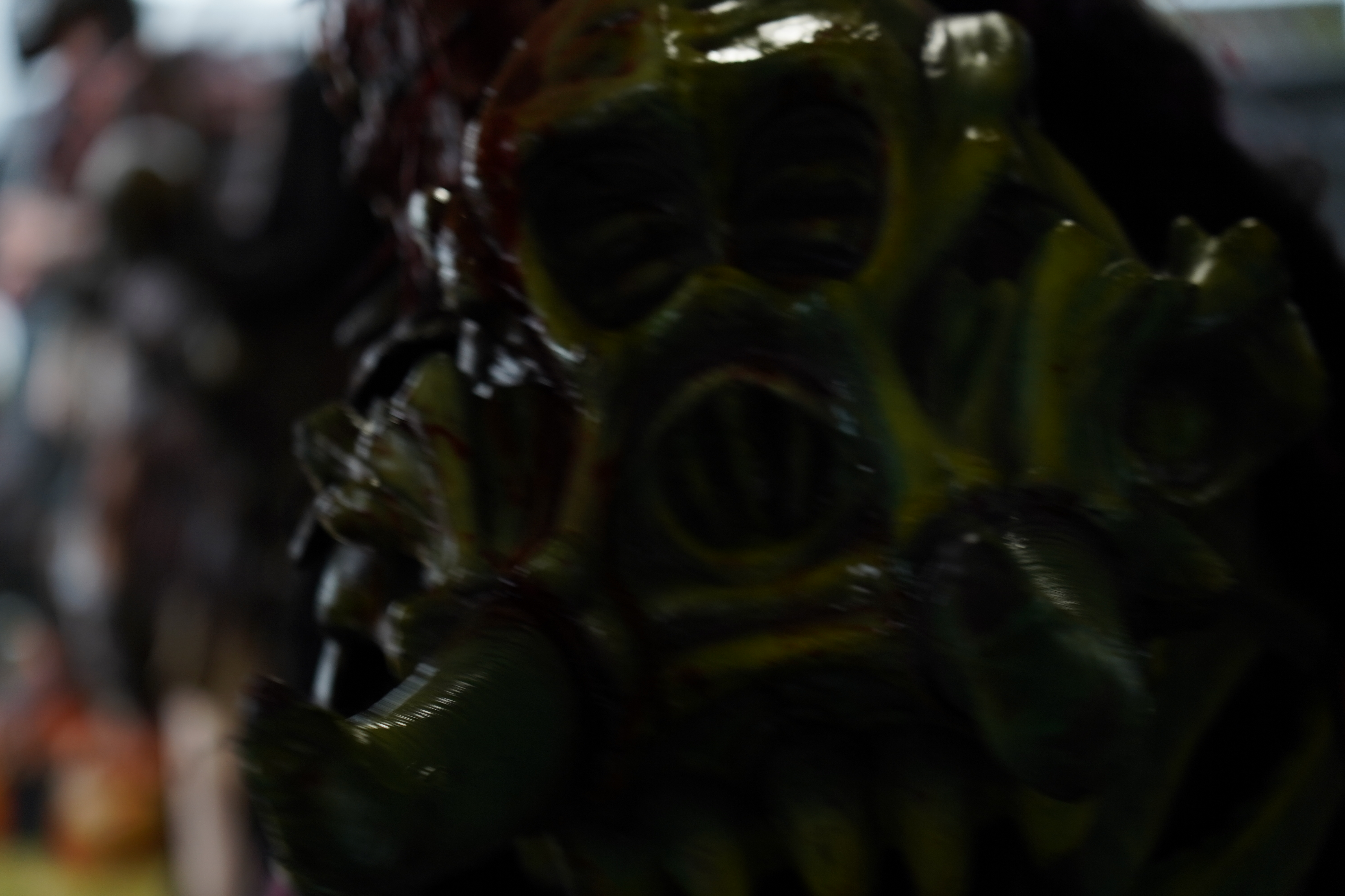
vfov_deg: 13.0
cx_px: 672
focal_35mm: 105
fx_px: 3923
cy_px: 448
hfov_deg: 19.5
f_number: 4
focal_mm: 105
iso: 400
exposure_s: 1/125
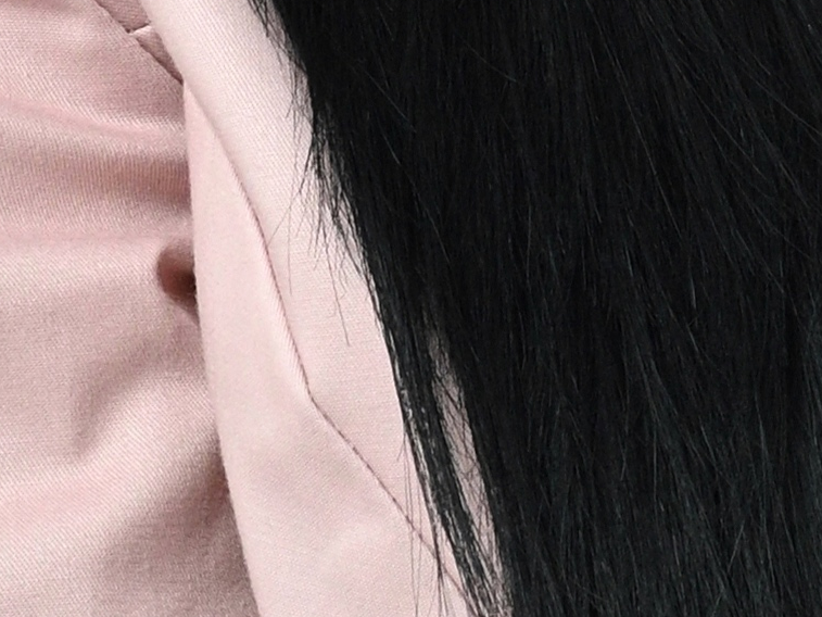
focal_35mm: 806
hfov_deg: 2.5
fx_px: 19143
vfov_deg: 1.8
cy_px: -1059
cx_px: 1354
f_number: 11
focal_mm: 105
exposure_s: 1/60
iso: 1250
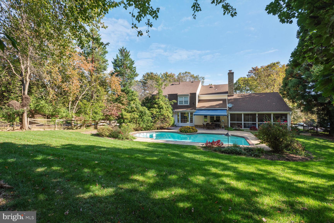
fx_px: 158
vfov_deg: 70.4
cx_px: 167
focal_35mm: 17
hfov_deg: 93.3
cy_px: 112
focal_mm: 17
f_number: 8
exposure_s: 1/400
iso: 200
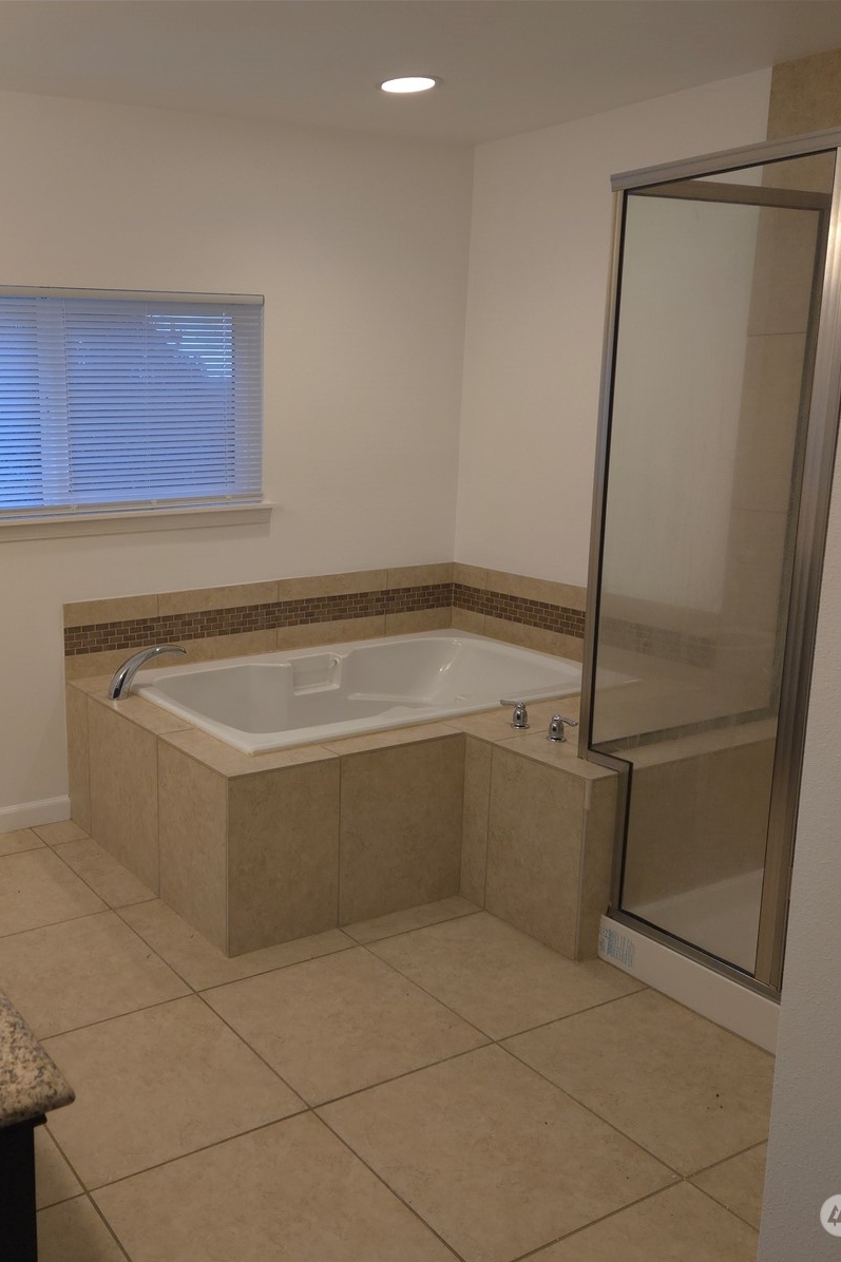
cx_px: 184
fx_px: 1122
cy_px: 632
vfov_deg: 58.7
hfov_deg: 39.7
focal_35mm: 32
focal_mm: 5.4
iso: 80
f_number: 1.8
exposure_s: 1/60
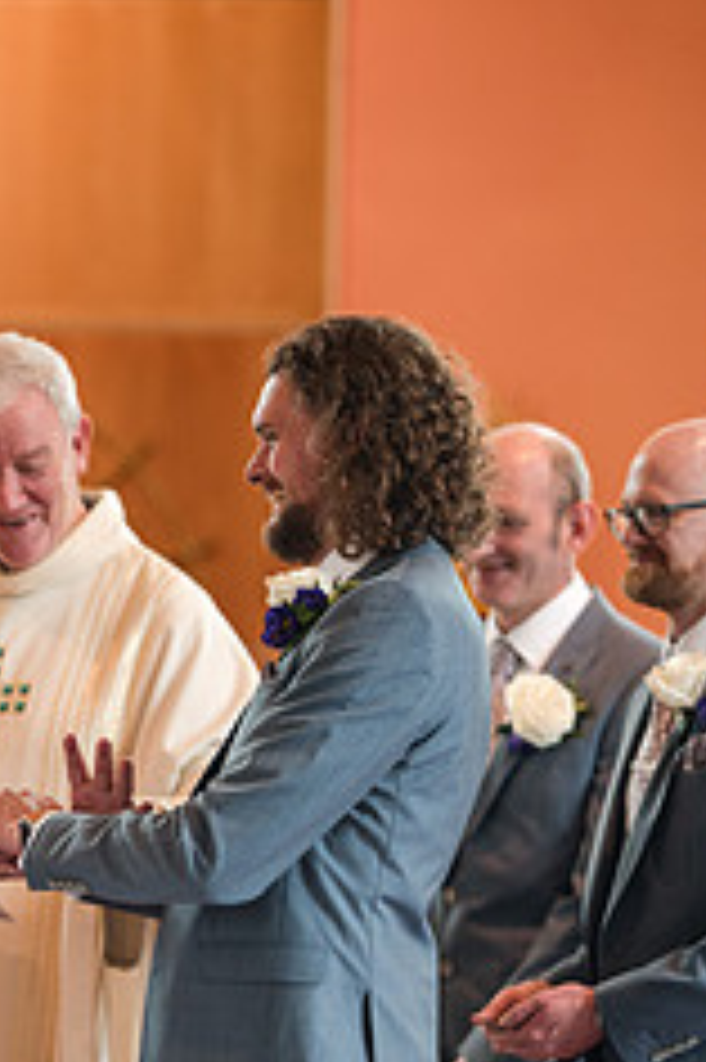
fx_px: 4772
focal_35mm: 162
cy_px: 783
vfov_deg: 12.7
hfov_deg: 8.4
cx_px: 45
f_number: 1.4
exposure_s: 1/500
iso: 640
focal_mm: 85
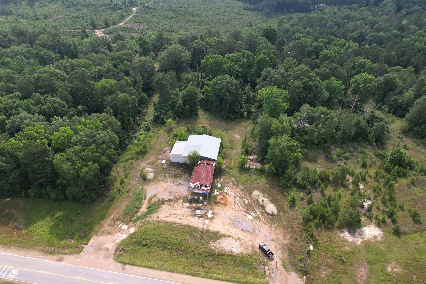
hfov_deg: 78.6
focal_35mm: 22
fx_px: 260
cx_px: 213
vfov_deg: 57.2
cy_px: 142
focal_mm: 8.38
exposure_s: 1/40
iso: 100
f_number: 2.8
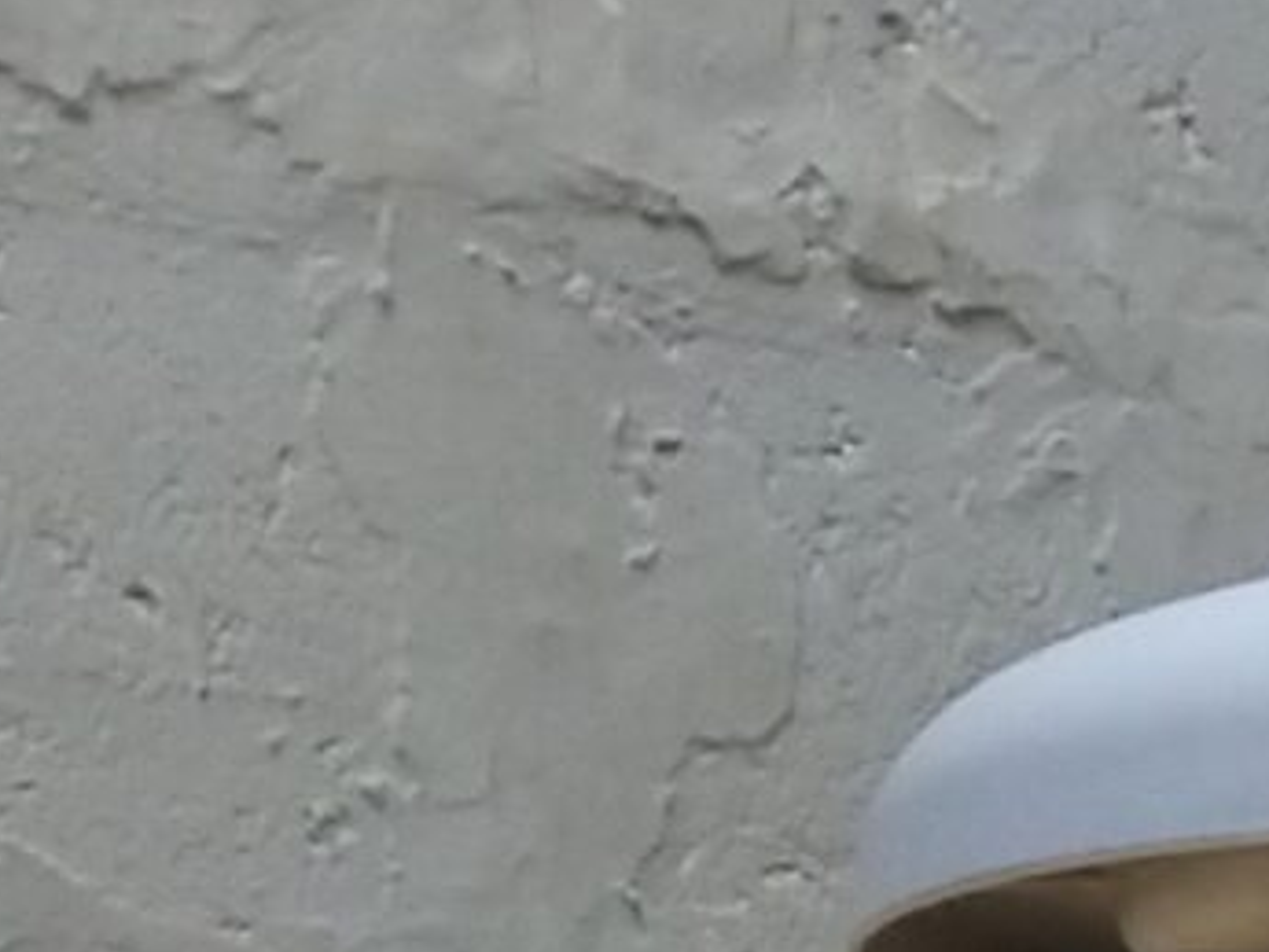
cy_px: 2911
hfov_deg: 9.7
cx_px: 2354
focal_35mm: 193
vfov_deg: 6.9
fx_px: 7078
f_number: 1.8
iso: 734
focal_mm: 4.25
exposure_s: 1/20
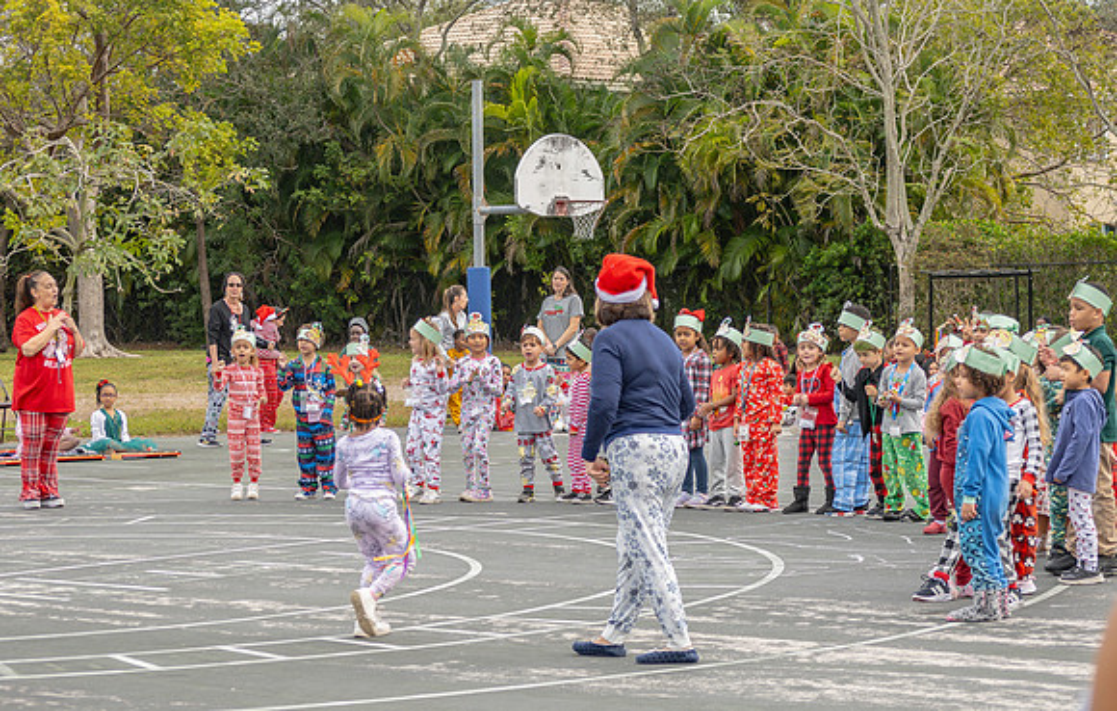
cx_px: 577
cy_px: 392
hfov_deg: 20.0
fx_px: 3164
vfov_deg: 12.8
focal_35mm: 103
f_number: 5.6
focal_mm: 62
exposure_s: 1/250
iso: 180
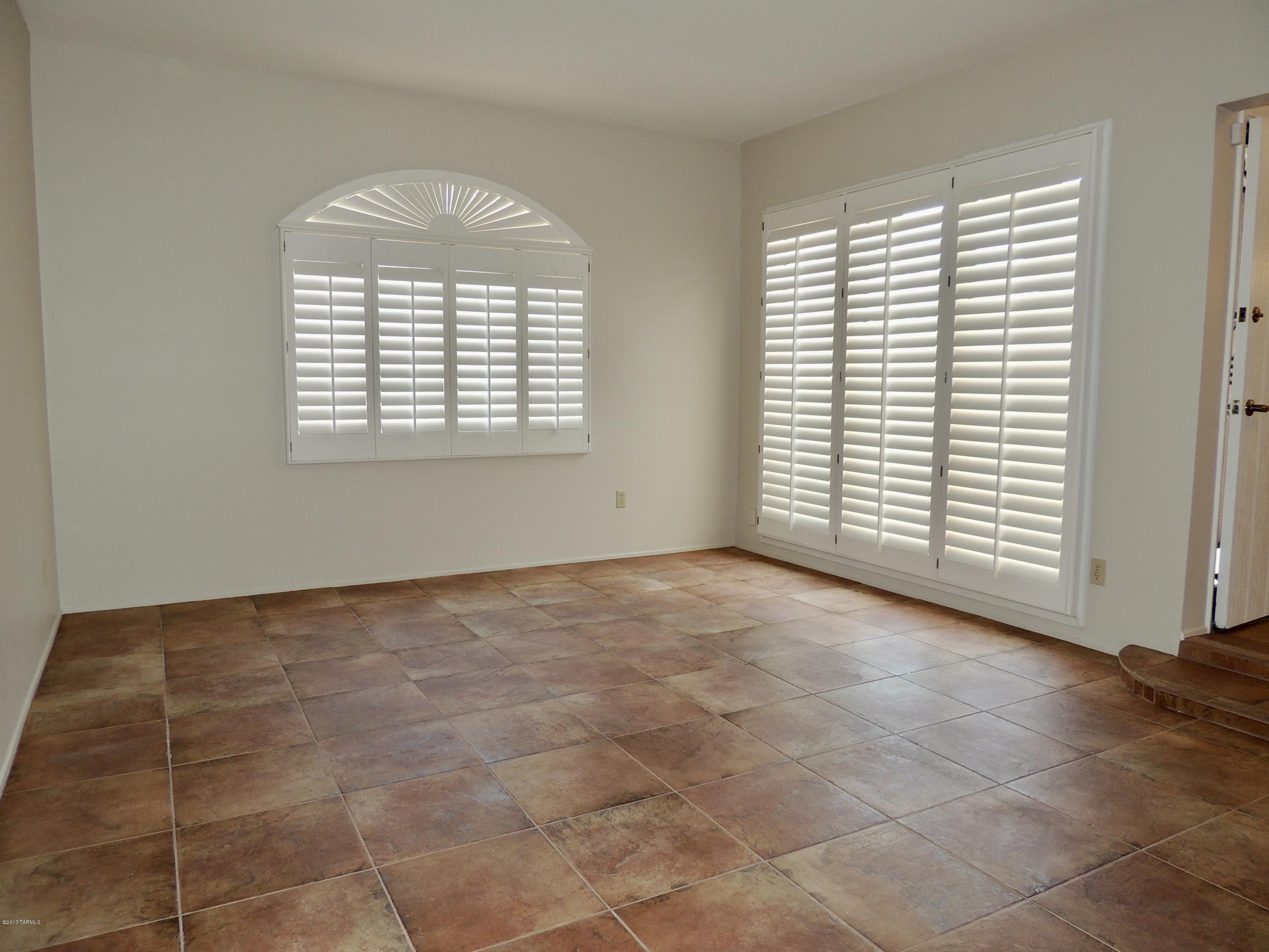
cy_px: 476
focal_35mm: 24
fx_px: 880
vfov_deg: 56.8
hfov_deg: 71.6
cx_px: 634
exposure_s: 1/40
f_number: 3
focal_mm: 4.3
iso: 140
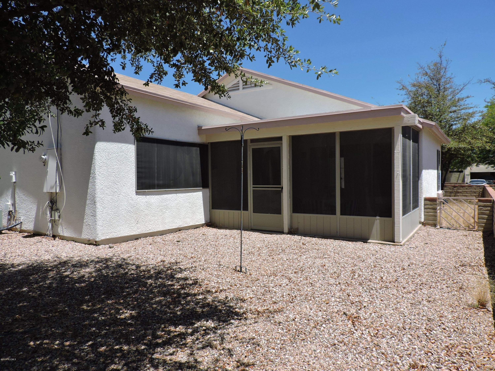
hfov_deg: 71.6
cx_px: 248
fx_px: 343
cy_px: 186
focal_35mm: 24
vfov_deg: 56.8
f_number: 3
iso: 100
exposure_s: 1/1250
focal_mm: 4.3
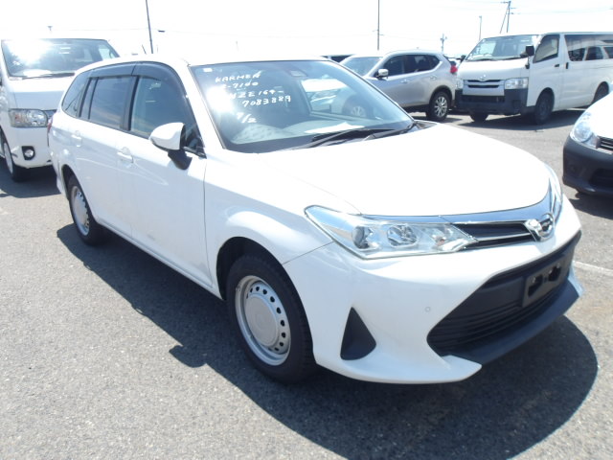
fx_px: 478
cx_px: 306
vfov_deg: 51.4
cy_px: 230
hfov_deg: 65.3
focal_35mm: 27
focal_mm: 4.9
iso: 100
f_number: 10.4
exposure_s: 1/60
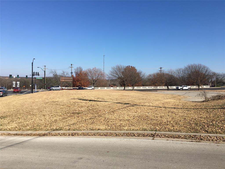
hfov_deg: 61.7
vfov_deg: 48.2
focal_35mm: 29
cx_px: 112
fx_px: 188
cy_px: 84
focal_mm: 4.15
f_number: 2.2
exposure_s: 1/2024
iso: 25
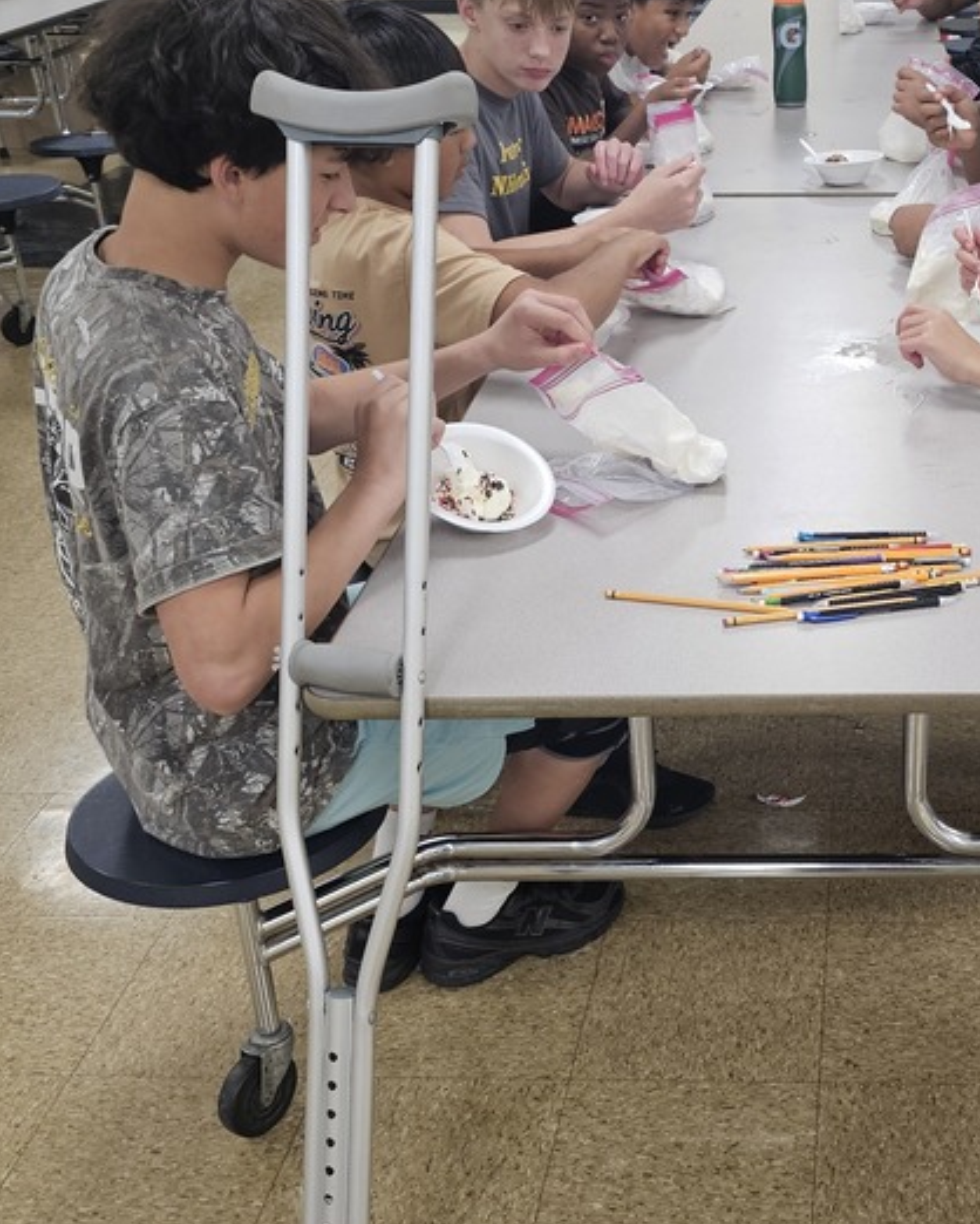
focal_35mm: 44
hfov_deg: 32.8
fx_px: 1594
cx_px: 839
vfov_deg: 42.0
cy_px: 579
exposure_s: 1/120
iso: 200
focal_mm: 6.3
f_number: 1.7
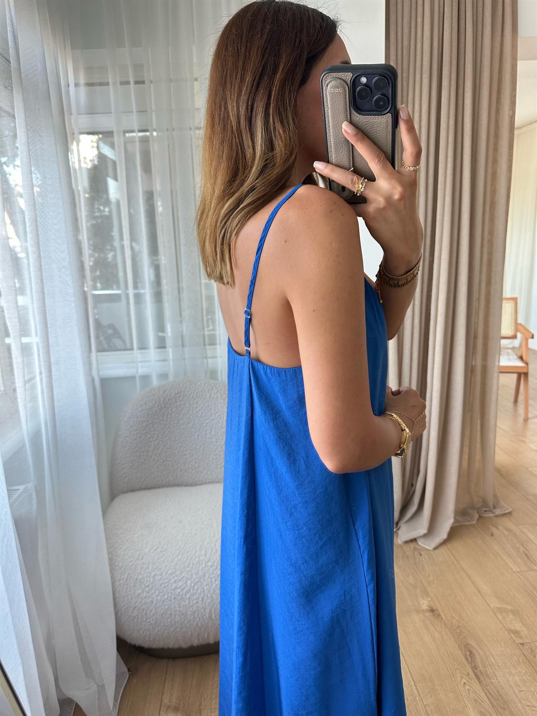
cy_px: 358
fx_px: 496
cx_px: 268
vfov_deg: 71.6
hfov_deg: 56.8
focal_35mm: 24
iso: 160
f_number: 1.78
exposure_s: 1/121
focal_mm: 6.86
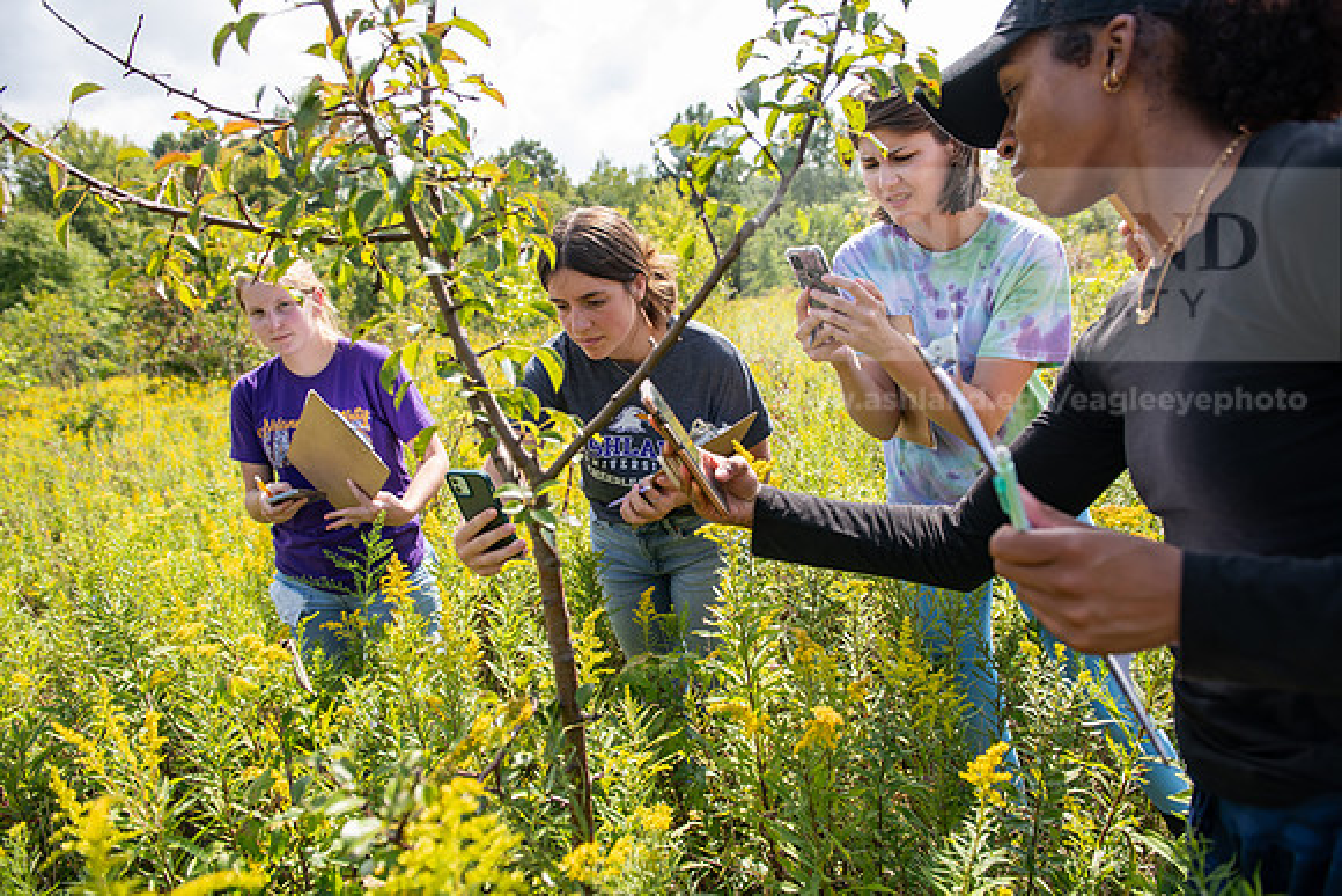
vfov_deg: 53.2
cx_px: 671
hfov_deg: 73.7
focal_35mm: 24
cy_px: 448
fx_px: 895
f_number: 4
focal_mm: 24
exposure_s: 1/250
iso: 80
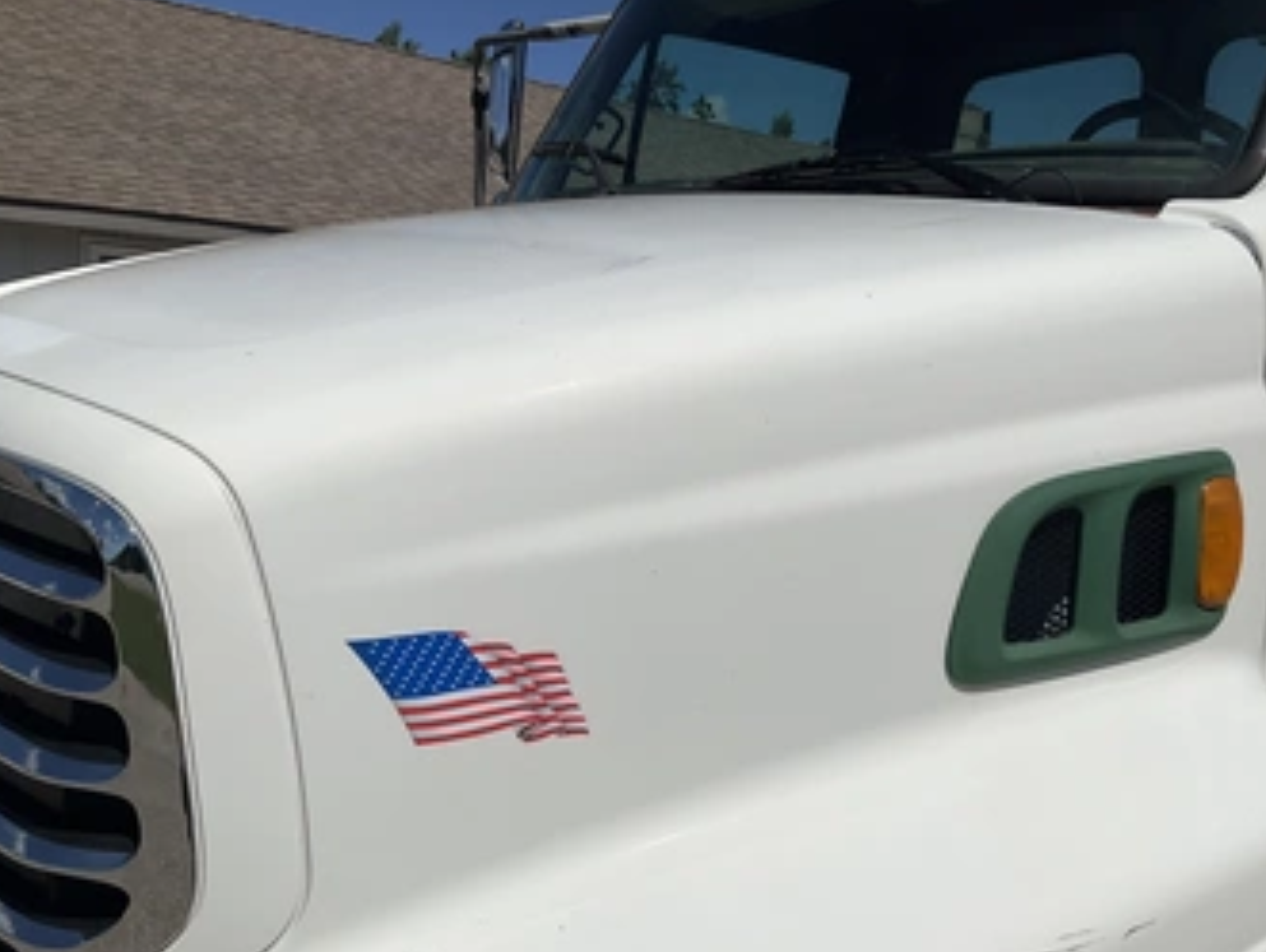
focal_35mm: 35
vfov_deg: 40.7
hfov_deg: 52.3
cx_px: 738
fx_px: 1281
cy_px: 524
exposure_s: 1/10204
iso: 25
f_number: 1.8
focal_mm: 3
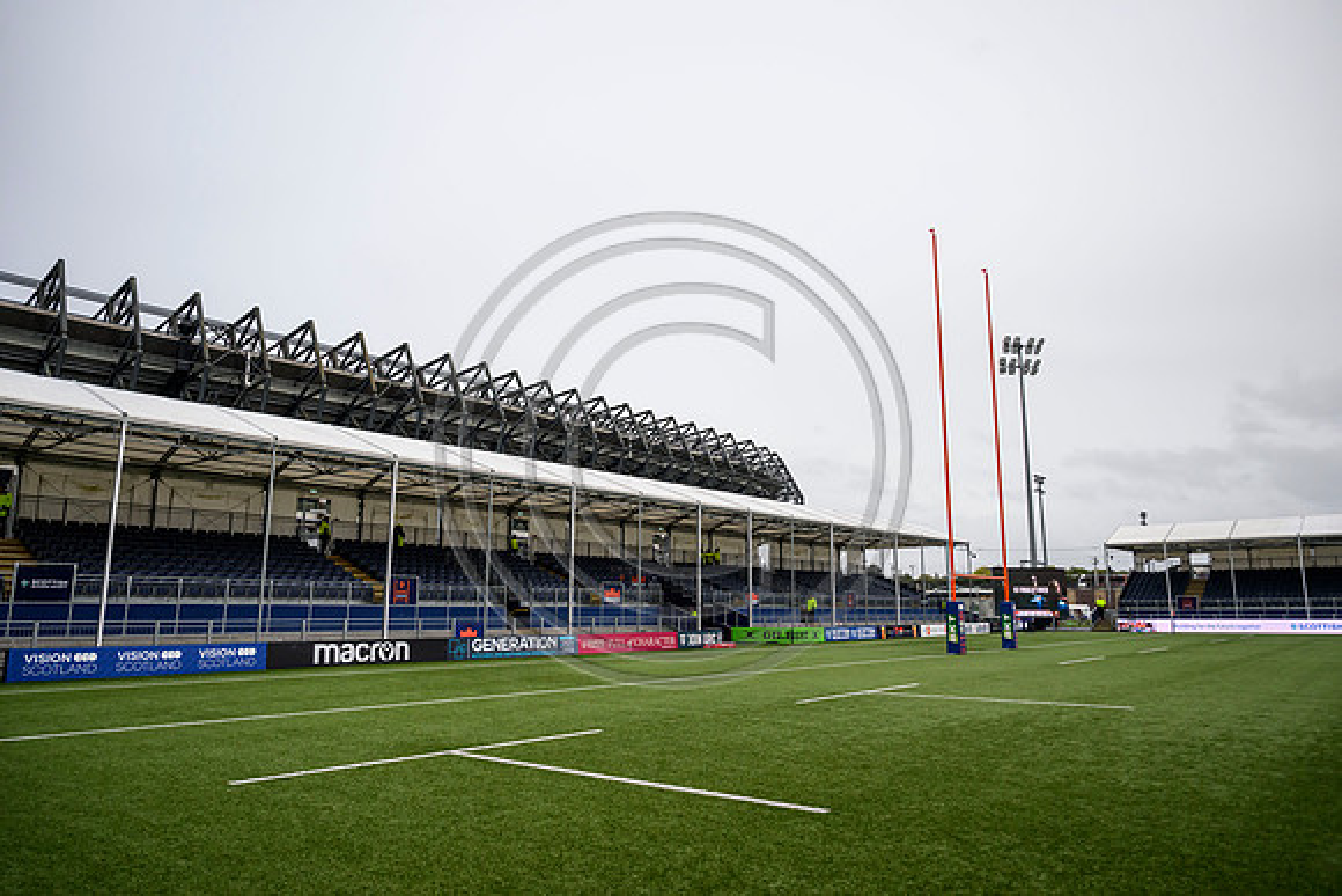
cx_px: 671
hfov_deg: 73.7
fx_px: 895
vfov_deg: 53.2
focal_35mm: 24
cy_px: 448
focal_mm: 24
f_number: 3.2
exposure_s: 1/2000
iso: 1000
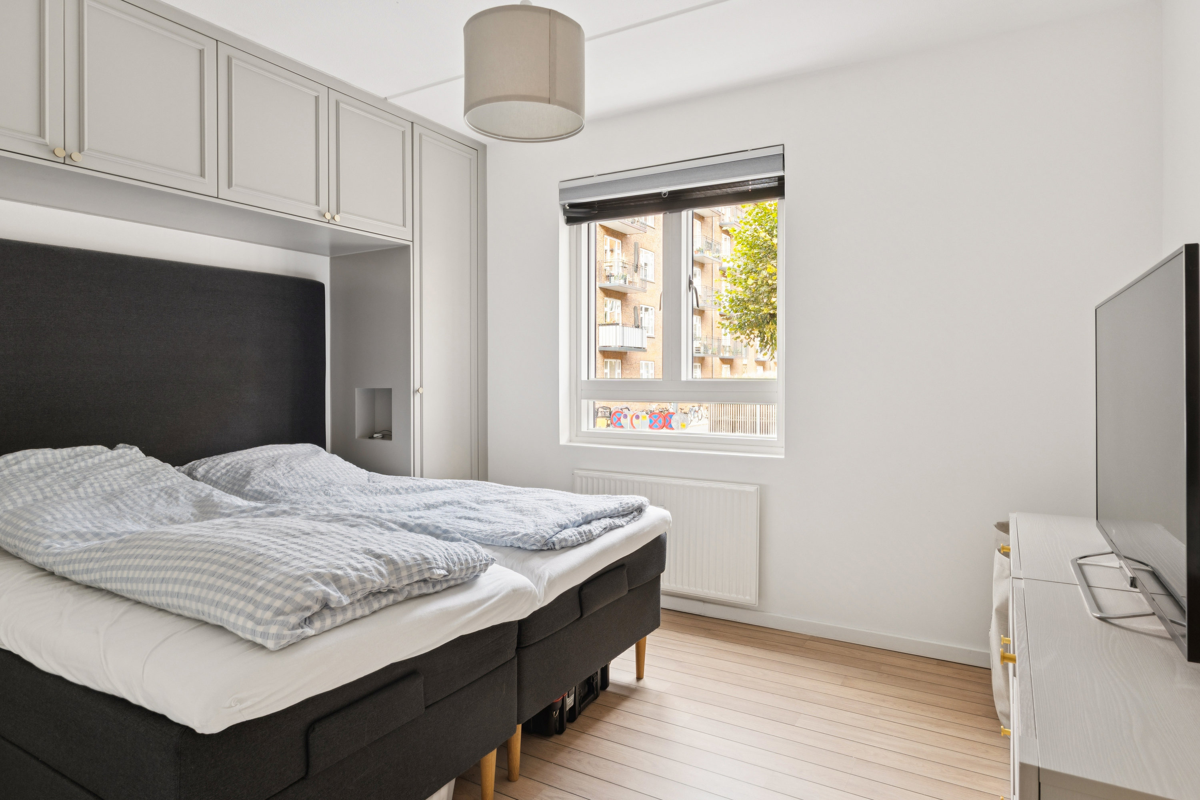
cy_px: 400
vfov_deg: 61.3
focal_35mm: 20
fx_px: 675
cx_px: 600
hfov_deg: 83.3
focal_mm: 13.5
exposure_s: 1/13
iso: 250
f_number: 7.1
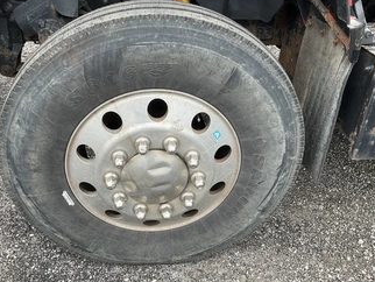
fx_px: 390
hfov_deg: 51.1
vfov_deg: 39.7
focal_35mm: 36
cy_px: 139
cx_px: 155
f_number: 1.8
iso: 20
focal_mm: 3
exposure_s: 1/222
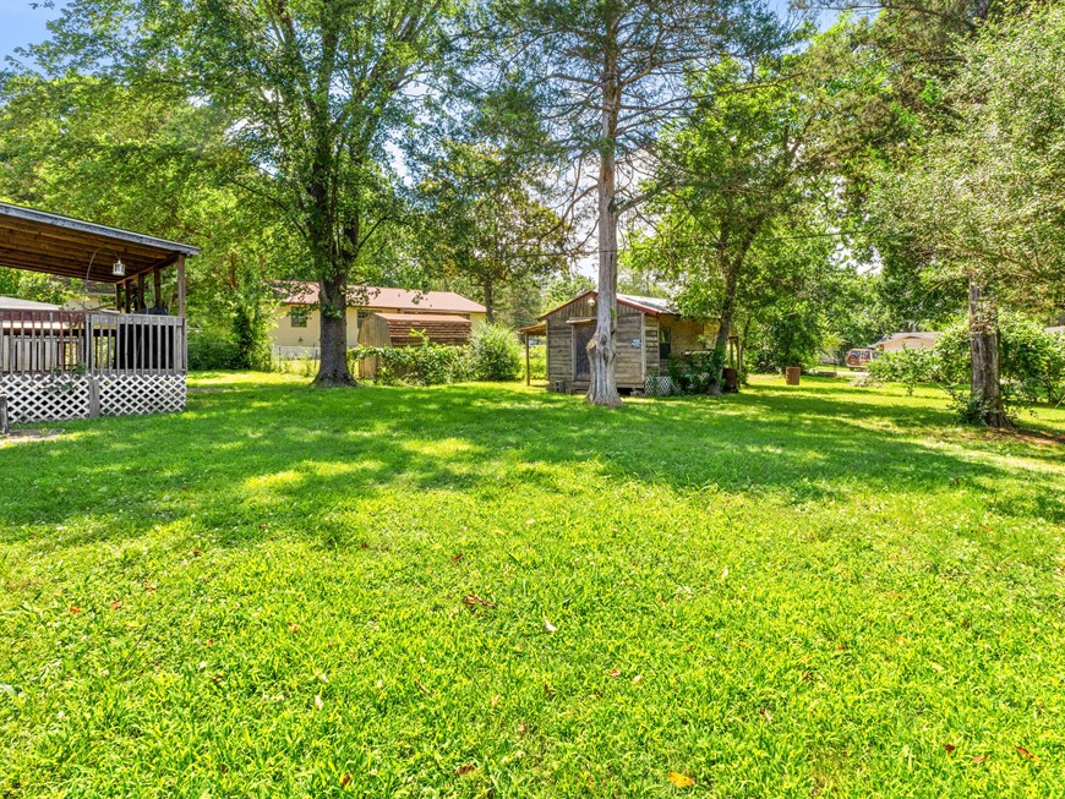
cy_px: 363
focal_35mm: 18
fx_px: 554
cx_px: 563
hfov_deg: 87.6
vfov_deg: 71.5
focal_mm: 10
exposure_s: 1/40
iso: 200
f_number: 9
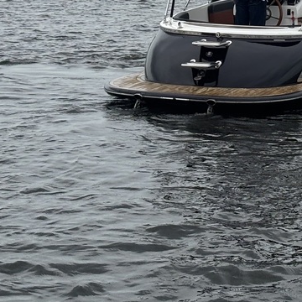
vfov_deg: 11.3
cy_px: 0
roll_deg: -0.6
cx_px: 299
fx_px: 1510
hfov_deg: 11.3
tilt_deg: -2.7
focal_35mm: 153
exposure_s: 1/2710
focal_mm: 5.96
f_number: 1.6
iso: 40
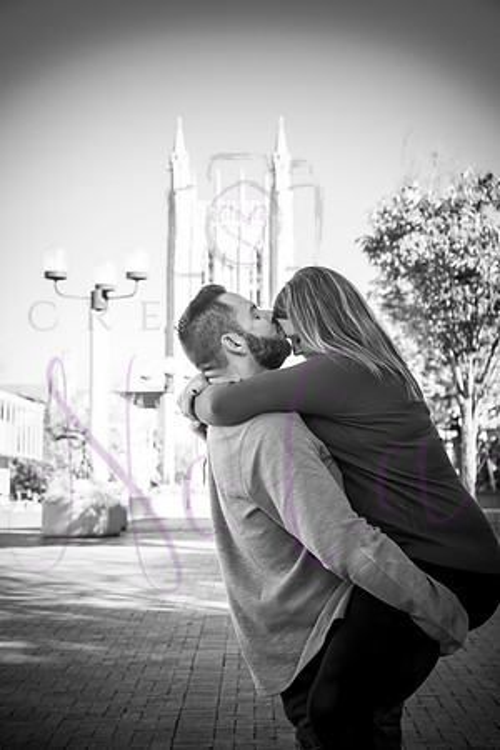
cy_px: 375
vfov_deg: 32.4
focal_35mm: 62
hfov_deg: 21.9
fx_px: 1292
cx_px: 250
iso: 640
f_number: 5.6
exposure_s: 1/500
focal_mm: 62
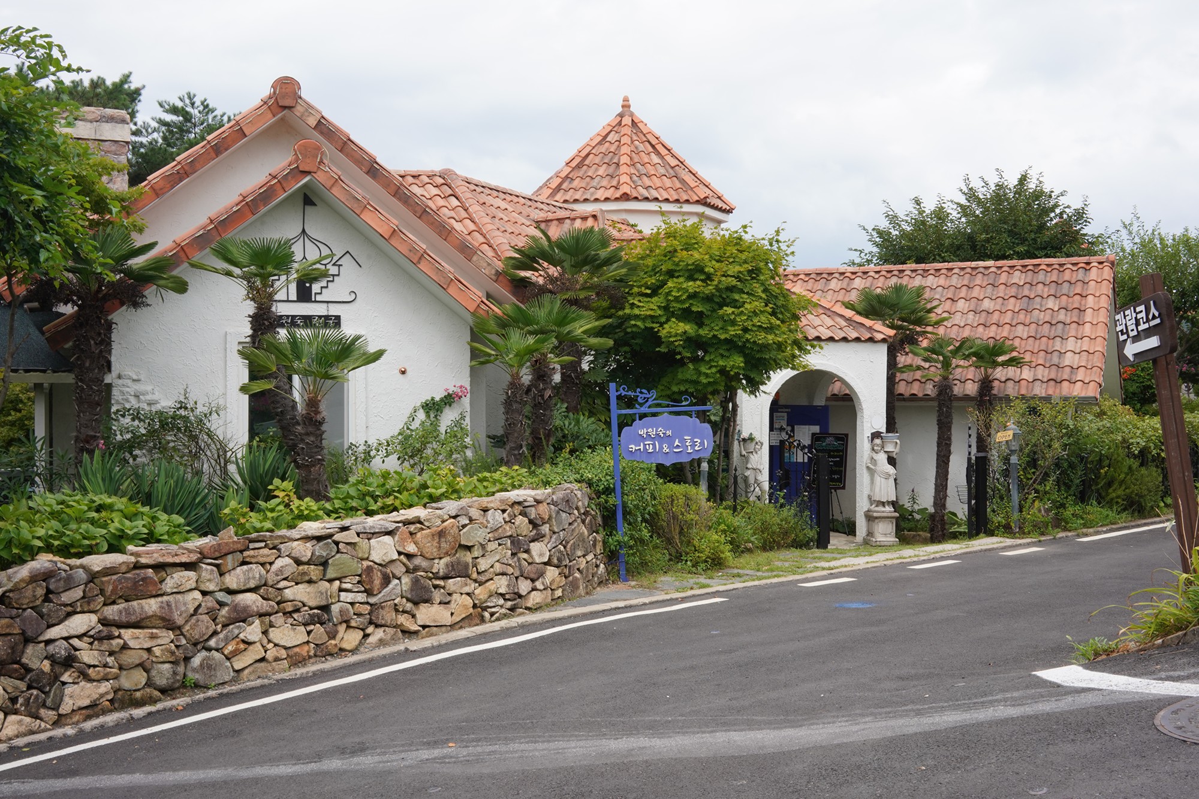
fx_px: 1166
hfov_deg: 54.4
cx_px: 600
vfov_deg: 37.9
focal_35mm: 35
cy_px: 400
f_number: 18
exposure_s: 1/100
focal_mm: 35
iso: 400
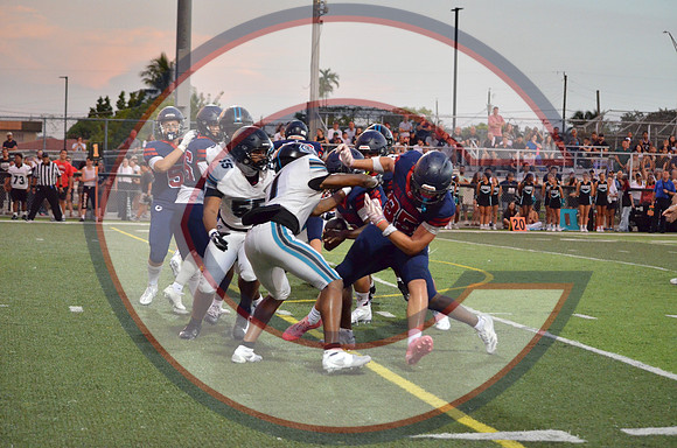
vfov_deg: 13.0
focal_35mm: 105
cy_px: 224
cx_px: 338
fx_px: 1970
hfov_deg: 19.5
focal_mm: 70
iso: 3200
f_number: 4.5
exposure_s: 1/500
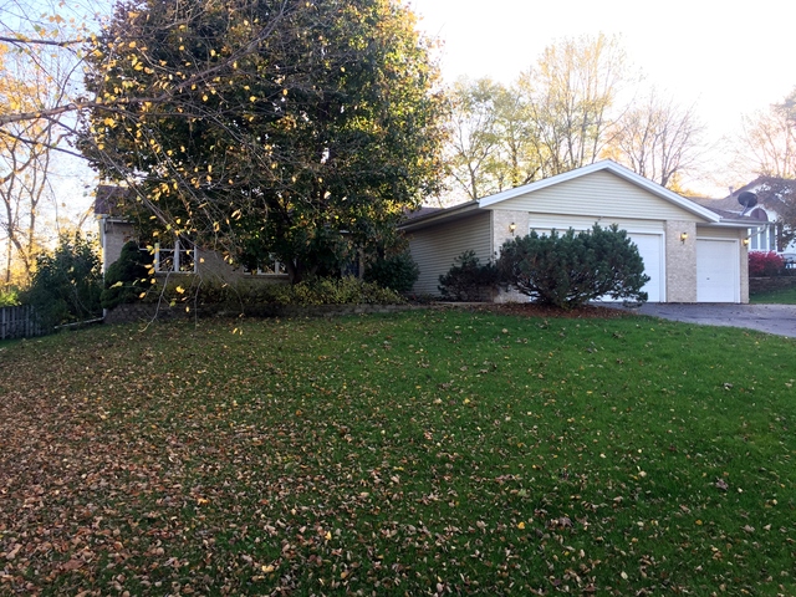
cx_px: 398
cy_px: 298
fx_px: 667
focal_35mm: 29
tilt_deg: +1.5
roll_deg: -1.5
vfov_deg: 48.2
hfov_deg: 61.7
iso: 32
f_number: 2.2
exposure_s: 1/120
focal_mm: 4.15
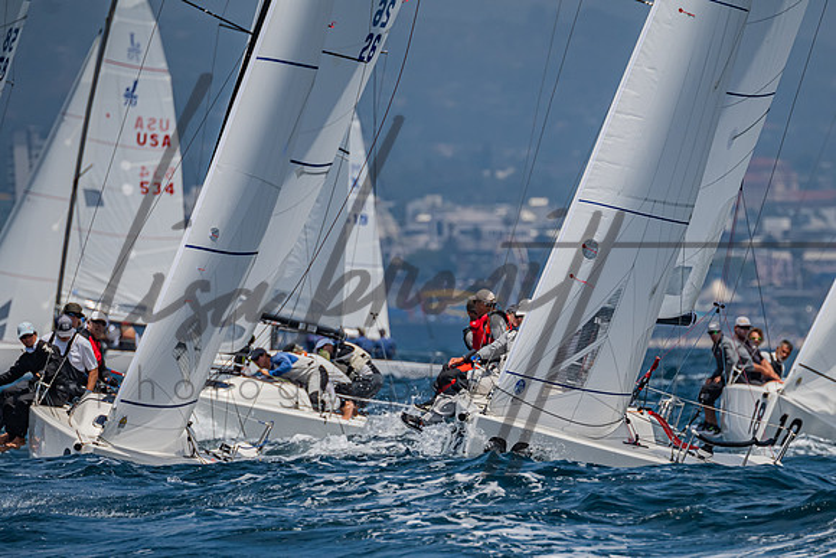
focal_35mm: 606
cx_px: 587
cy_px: 423
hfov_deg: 3.4
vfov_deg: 2.3
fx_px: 14084
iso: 400
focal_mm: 400
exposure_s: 1/2500
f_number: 6.3
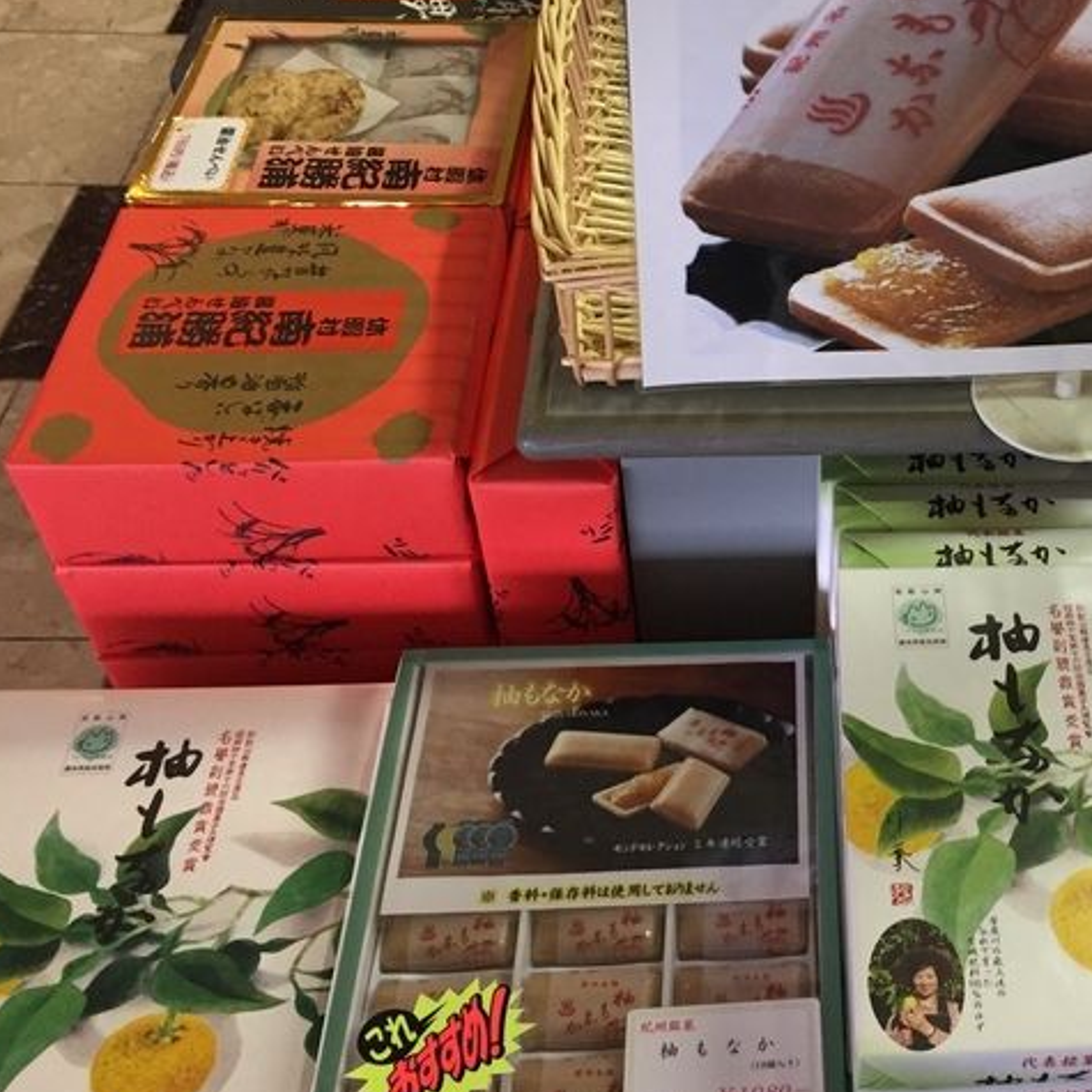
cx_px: 909
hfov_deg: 36.7
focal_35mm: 44
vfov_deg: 38.2
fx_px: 1570
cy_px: 431
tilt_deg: -44.9
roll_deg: -5.0
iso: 160
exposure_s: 1/30
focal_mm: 4.15
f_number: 2.2
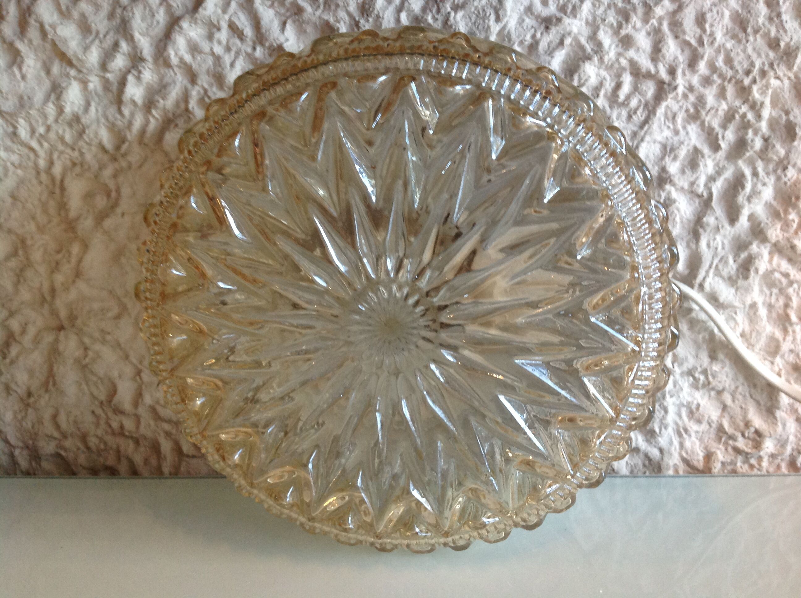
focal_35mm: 35
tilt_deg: -17.1
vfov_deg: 40.6
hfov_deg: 52.7
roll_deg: +2.2
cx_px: 400
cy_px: 299
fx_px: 809
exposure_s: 1/15
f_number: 2.4
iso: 160
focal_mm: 4.28
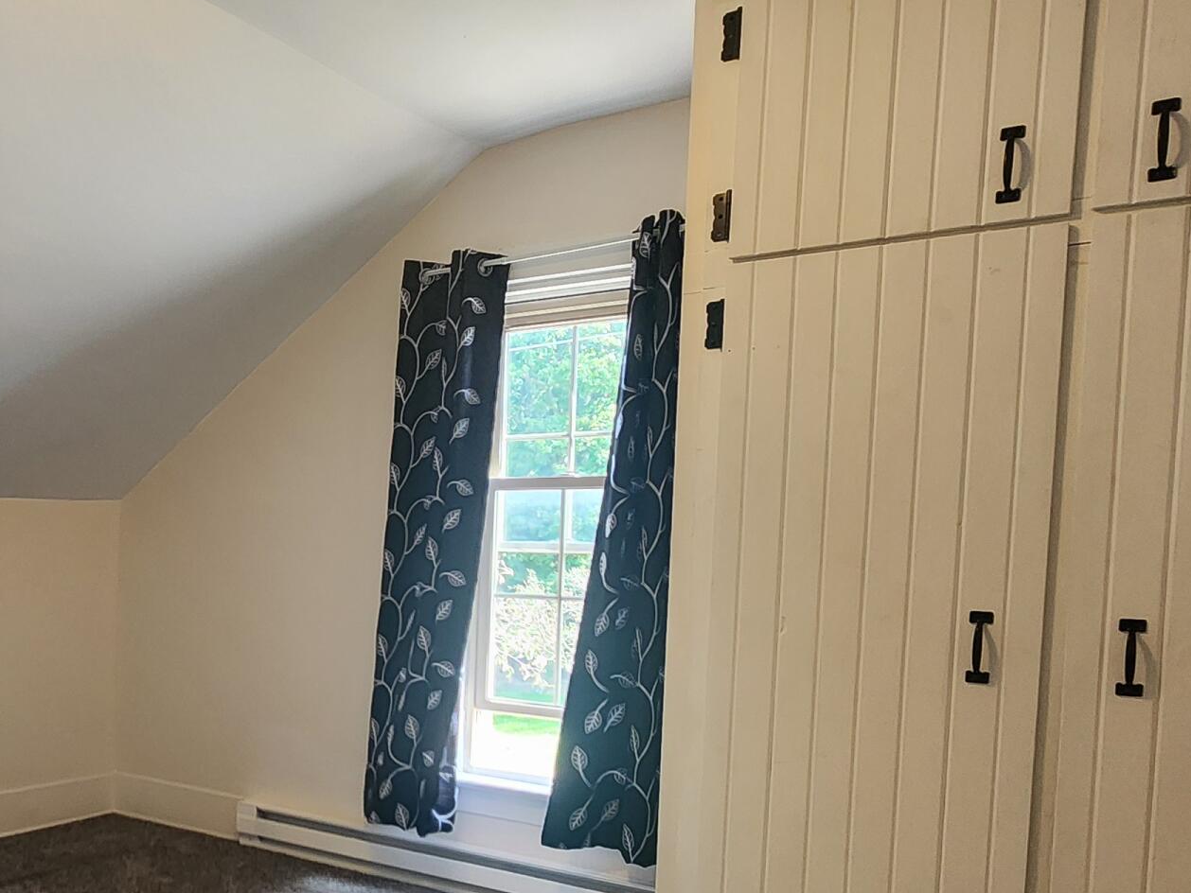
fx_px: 1067
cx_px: 178
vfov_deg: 44.5
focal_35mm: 31
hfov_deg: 53.0
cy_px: 625
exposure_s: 1/60
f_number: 2.2
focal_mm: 2.2
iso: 320
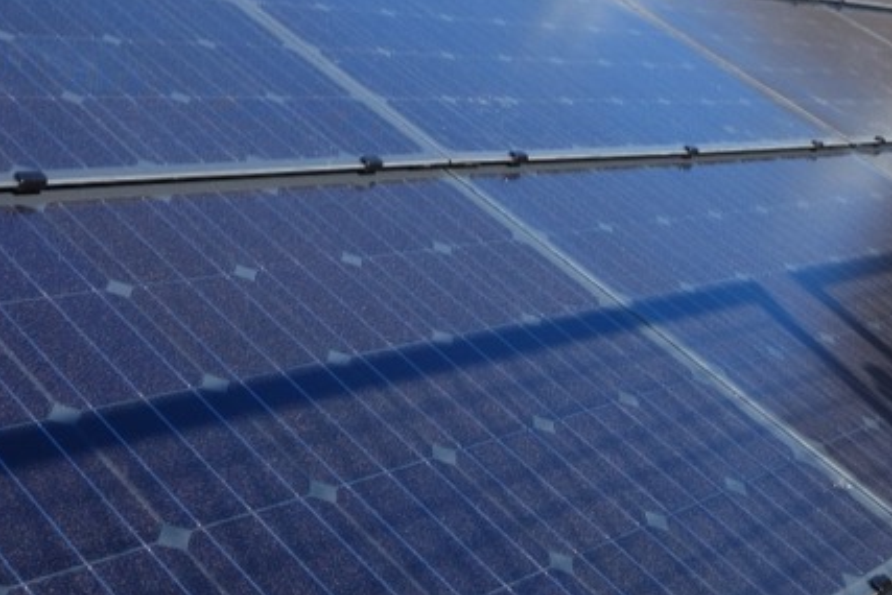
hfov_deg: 33.4
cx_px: 643
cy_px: 4
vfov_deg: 22.2
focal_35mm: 59
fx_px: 1462
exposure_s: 1/200
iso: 125
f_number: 5.6
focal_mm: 10.4
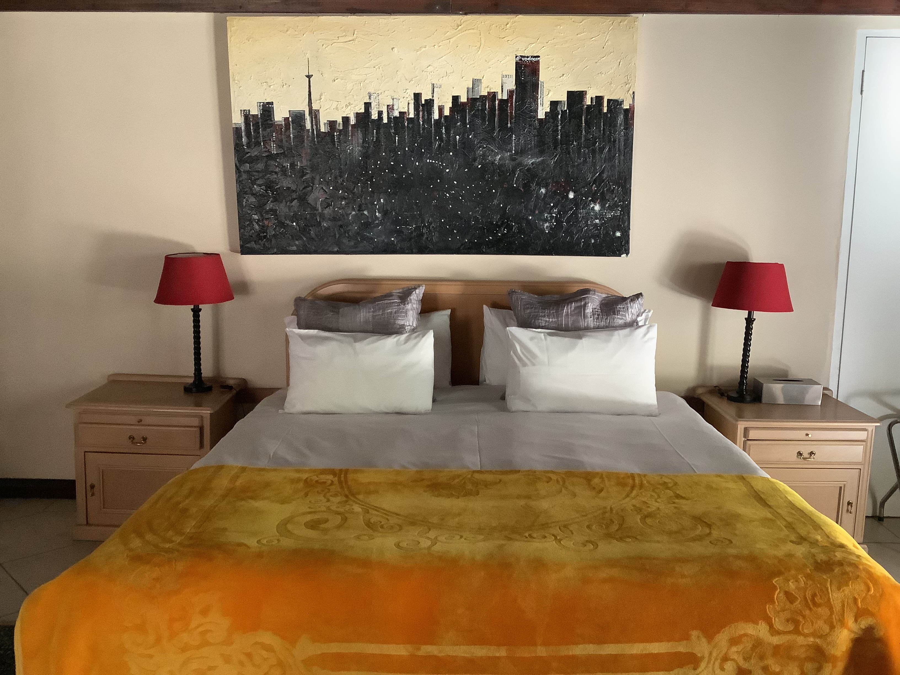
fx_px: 806
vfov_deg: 45.4
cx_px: 450
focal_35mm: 31
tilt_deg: -9.6
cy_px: 338
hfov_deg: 58.4
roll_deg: -1.0
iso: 400
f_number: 2.4
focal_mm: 3.3
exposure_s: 1/33
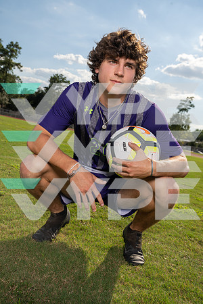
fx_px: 304
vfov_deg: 53.1
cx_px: 102
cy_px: 152
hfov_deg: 36.9
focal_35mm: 36
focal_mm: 36
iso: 250
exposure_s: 1/640
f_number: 8
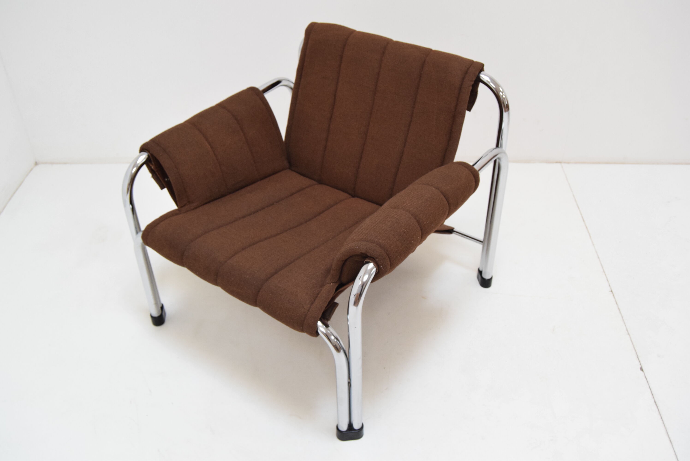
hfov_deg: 55.1
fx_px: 662
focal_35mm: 34
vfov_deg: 38.4
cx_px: 345
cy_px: 230
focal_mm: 23
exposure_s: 1/100
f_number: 5
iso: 1600
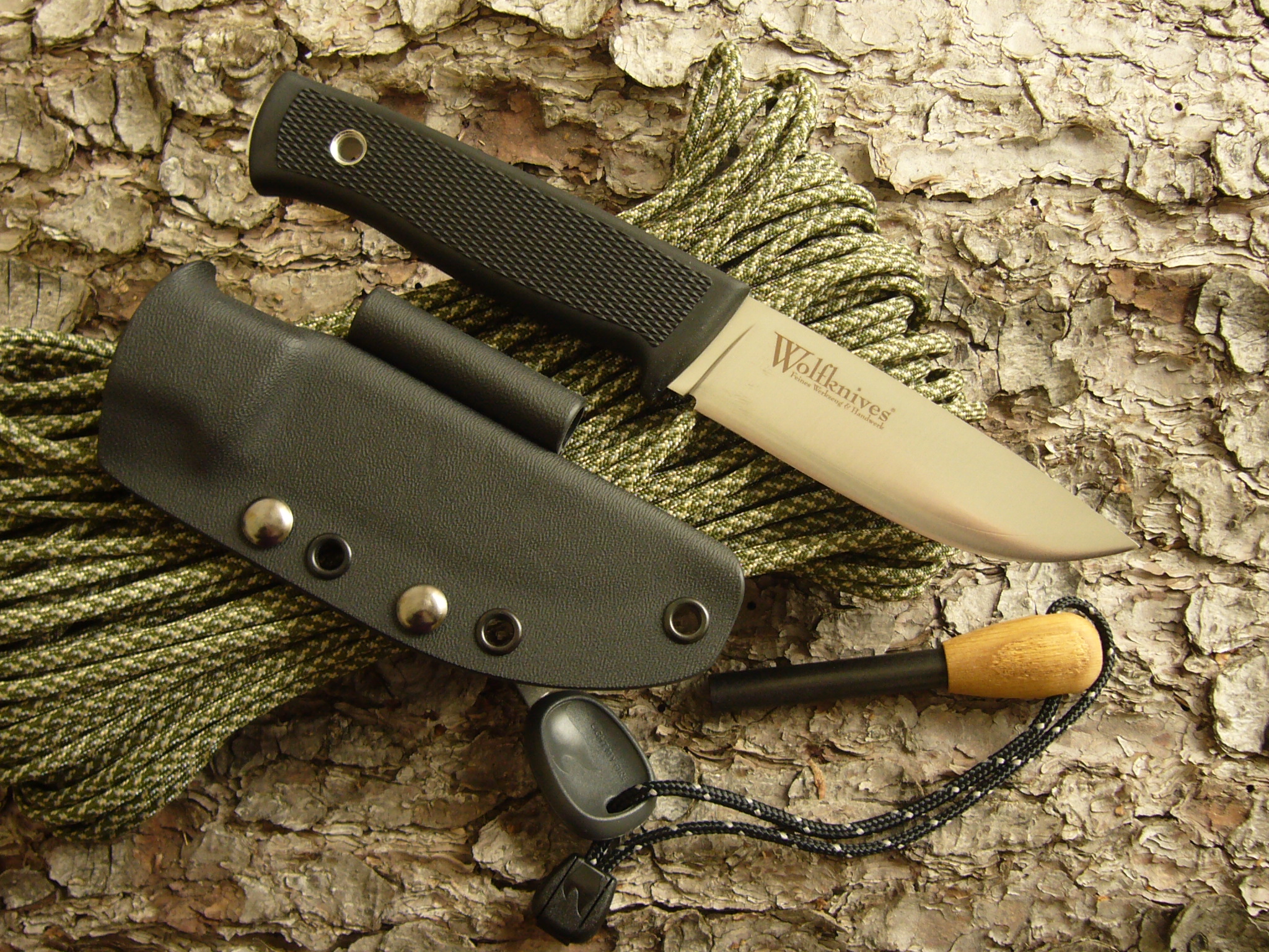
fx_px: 1503
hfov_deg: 45.8
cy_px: 476
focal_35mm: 41
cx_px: 634
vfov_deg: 35.1
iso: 100
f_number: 2.9
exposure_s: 1/20
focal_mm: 4.9
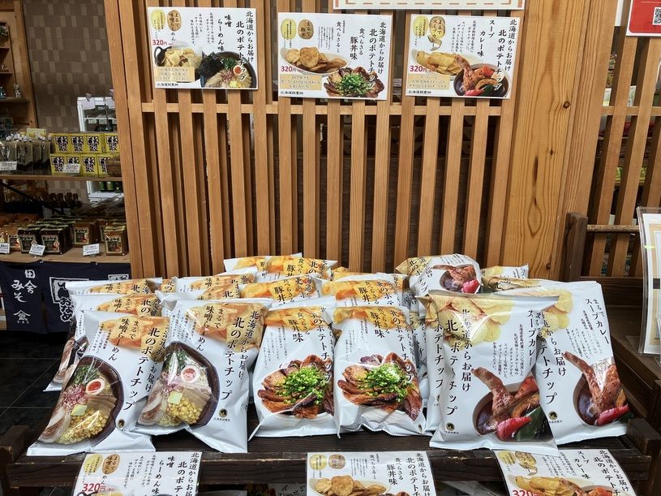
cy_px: 248
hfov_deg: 63.5
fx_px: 535
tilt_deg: -15.5
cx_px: 330
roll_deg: -0.9
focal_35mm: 28
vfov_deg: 49.7
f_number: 1.8
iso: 40
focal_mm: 3.99
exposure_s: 1/100
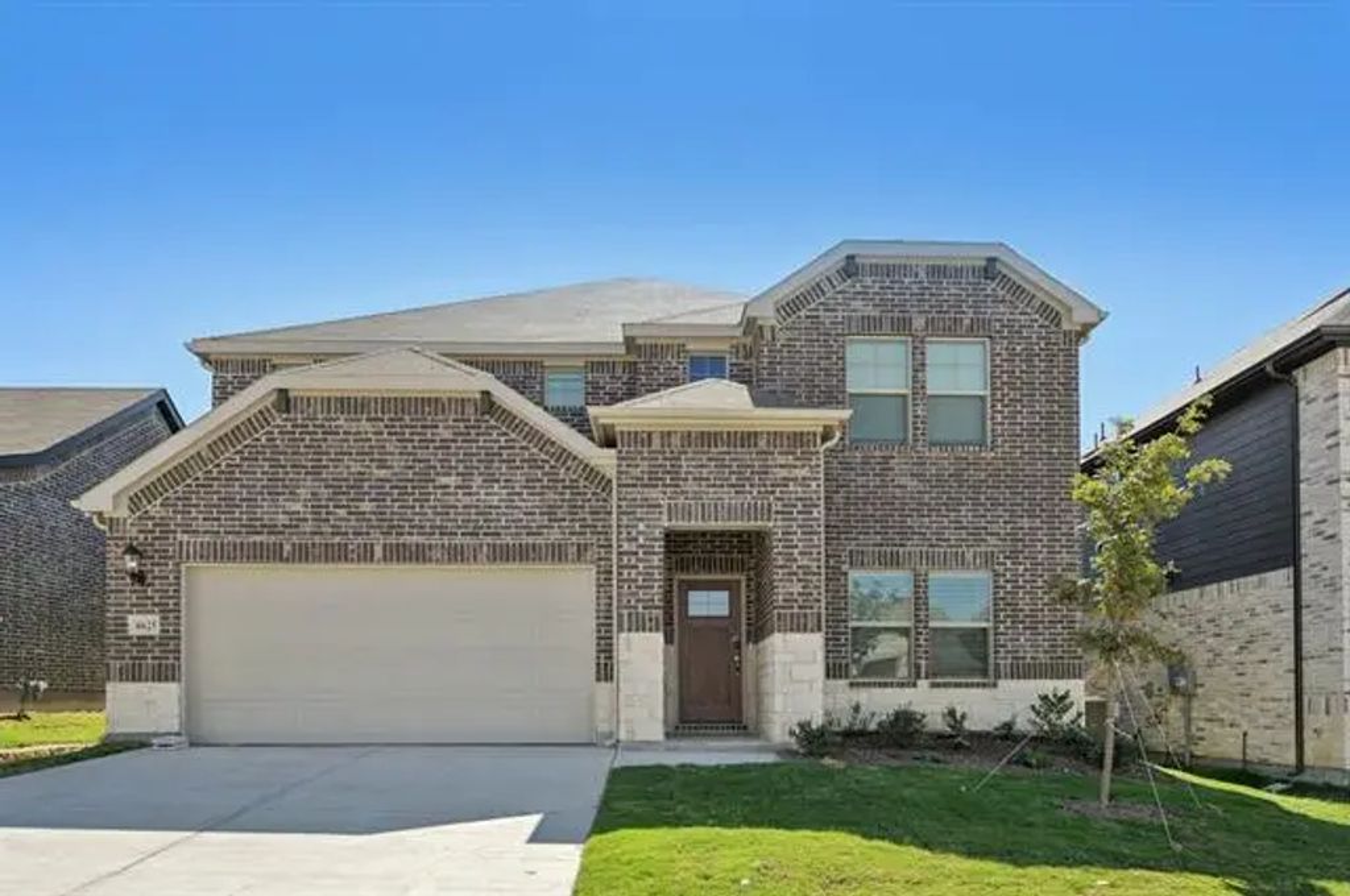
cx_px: 675
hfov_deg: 81.3
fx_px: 786
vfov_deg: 59.4
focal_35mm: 21
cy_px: 448
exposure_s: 1/640
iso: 400
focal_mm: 21
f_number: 8
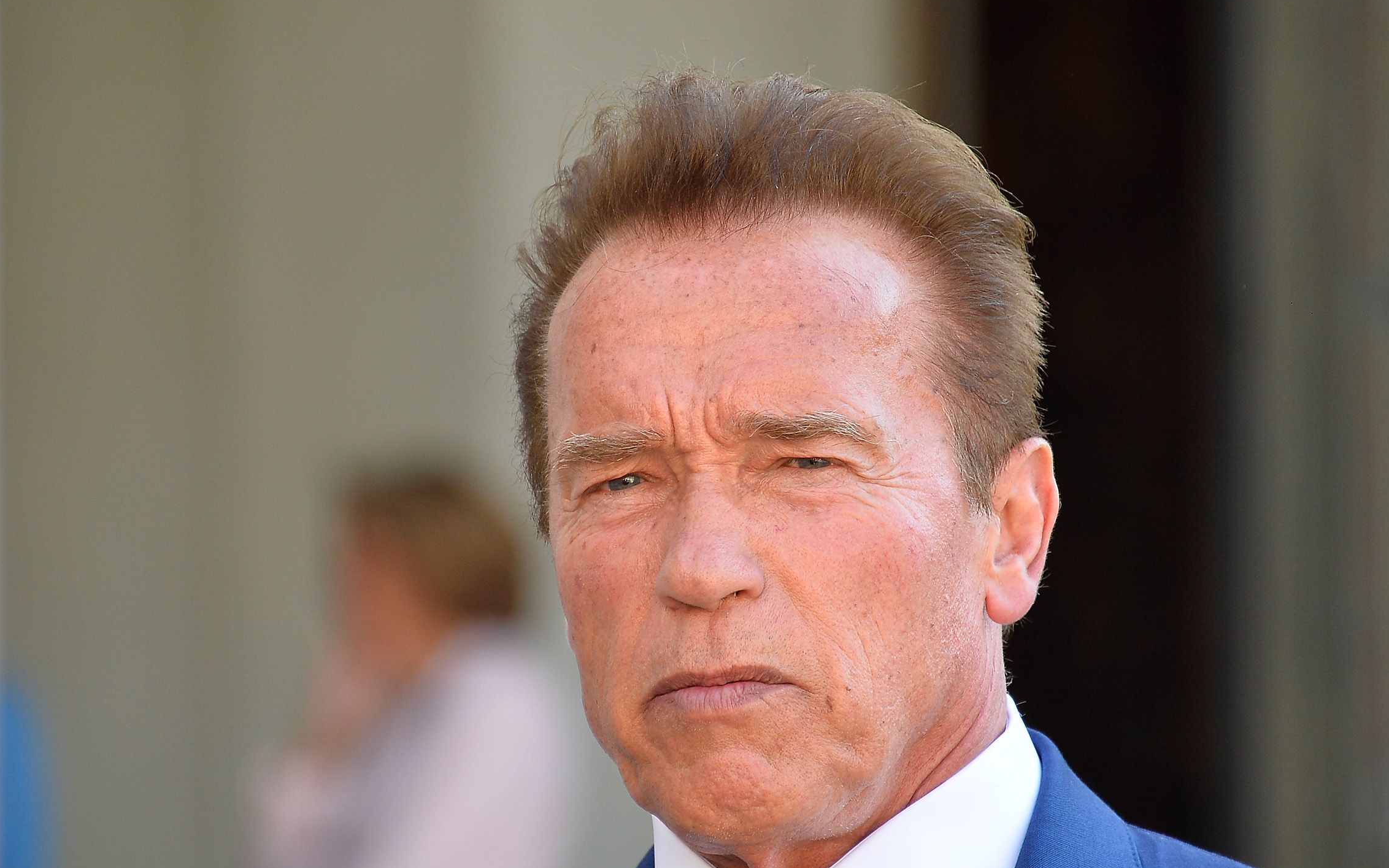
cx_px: 604
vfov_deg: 3.2
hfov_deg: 5.2
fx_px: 15331
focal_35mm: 405
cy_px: 585
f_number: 5.6
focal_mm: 300
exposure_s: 1/500
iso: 800
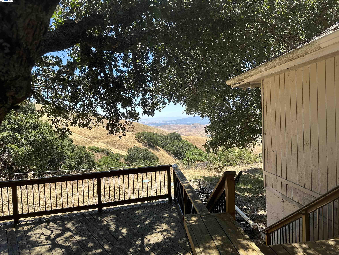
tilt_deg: -2.5
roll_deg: +1.4
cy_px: 128
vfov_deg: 56.8
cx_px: 170
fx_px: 235
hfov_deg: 71.6
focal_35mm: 24
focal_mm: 6.86
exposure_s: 1/1664
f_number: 1.78
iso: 80
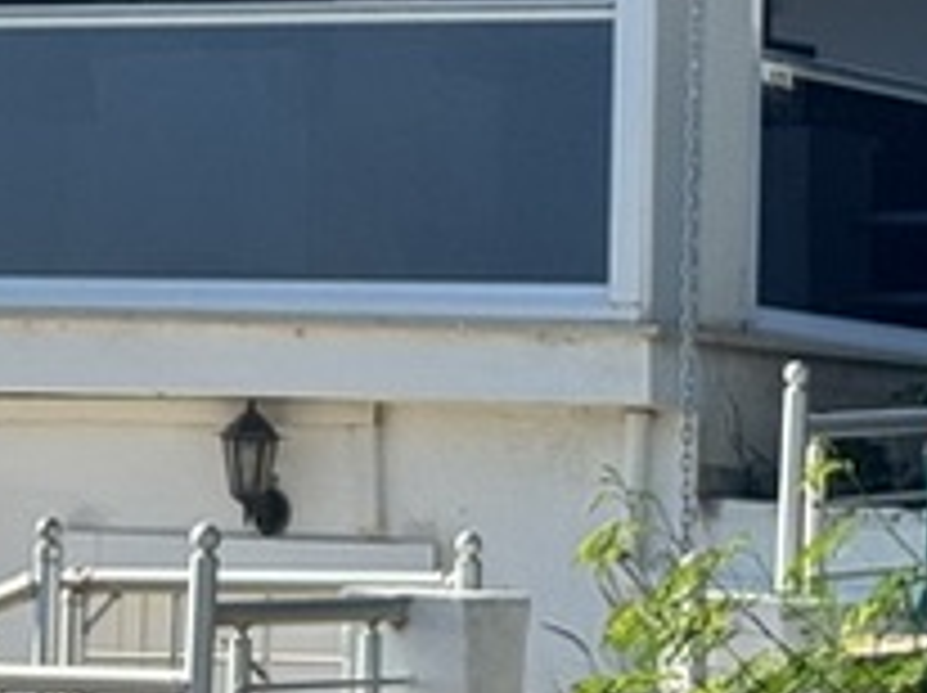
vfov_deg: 6.1
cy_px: -446
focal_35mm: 239
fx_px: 6393
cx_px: -94
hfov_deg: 8.2
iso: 64
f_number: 1.78
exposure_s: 1/4049
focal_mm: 6.76
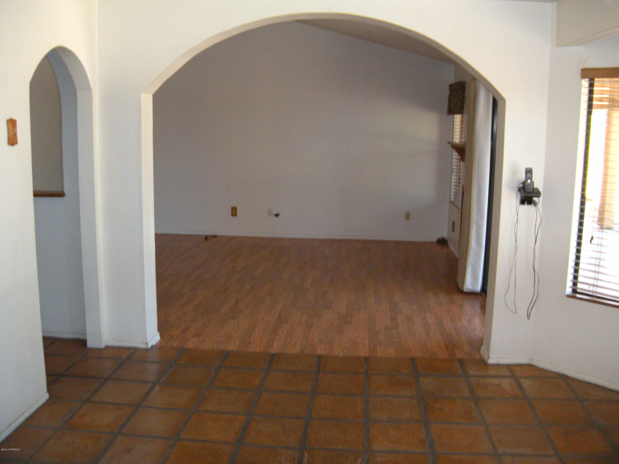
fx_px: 626
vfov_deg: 40.7
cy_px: 232
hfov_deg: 52.6
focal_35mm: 35
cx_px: 310
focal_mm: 5.9
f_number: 3.8
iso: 271
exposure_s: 1/52.7
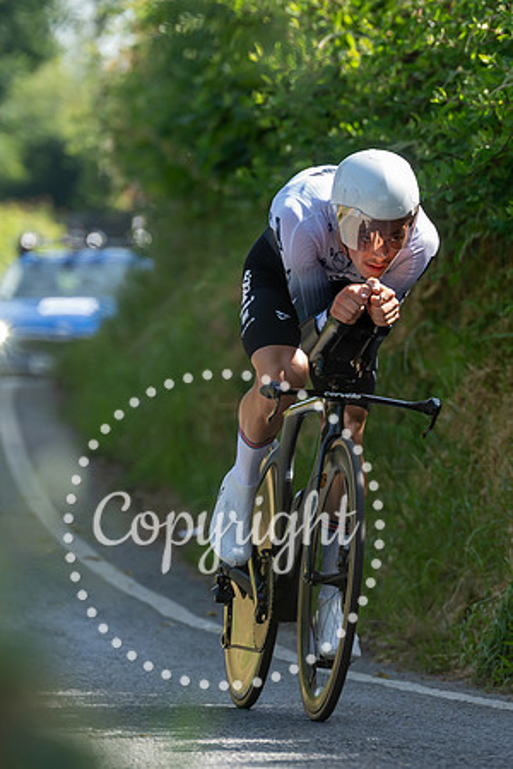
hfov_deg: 3.0
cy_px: 439
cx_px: 421
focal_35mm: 461
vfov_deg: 4.5
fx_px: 9849
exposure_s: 1/1000
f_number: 4
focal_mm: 200
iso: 640
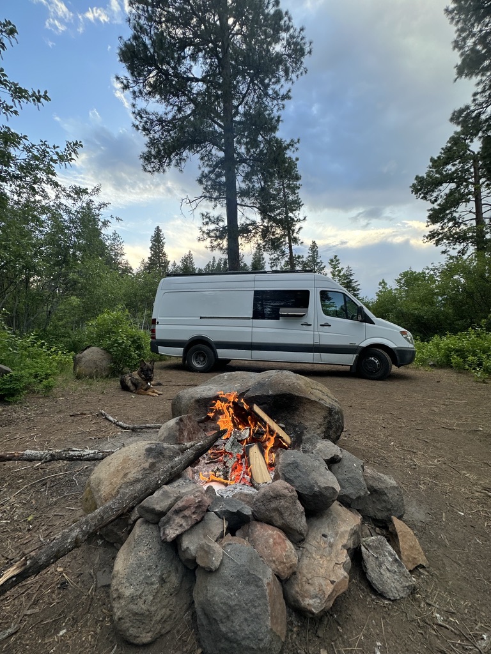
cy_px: 327
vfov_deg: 102.1
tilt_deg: +1.0
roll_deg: +1.2
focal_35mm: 14
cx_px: 246
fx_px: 265
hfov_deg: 85.7
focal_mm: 2.22
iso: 40
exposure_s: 1/163
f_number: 2.2
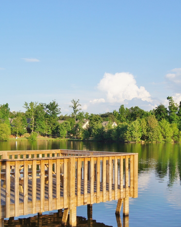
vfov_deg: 38.0
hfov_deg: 30.6
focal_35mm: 49
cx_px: 120
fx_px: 328
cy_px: 124
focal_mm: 20
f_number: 11
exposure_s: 1/80
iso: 100
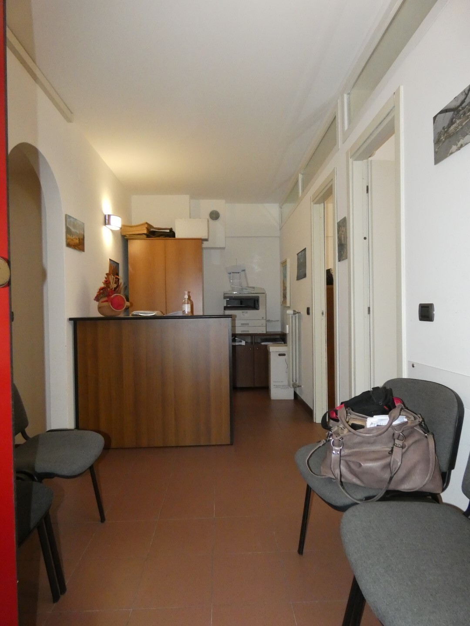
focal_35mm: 20
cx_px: 235
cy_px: 313
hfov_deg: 66.0
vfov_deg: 81.7
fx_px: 362
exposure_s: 1/60
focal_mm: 3.6
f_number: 2.8
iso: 800
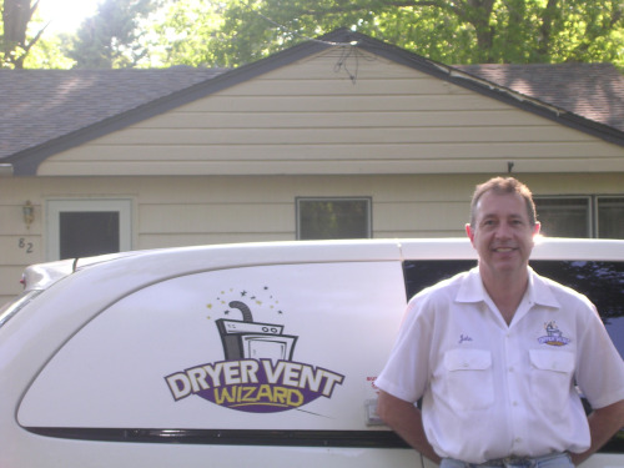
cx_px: 312
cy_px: 234
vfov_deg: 12.9
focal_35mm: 115
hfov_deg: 17.1
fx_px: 2073
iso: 109
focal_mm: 17.4
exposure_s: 1/30
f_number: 4.9
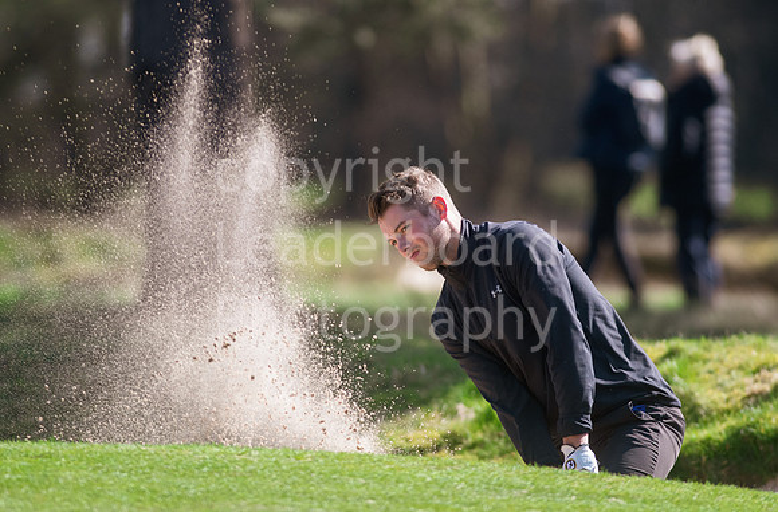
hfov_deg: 4.2
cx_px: 415
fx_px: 10654
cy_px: 228
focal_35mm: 495
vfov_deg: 2.8
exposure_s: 1/3200
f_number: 4
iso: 400
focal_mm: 300
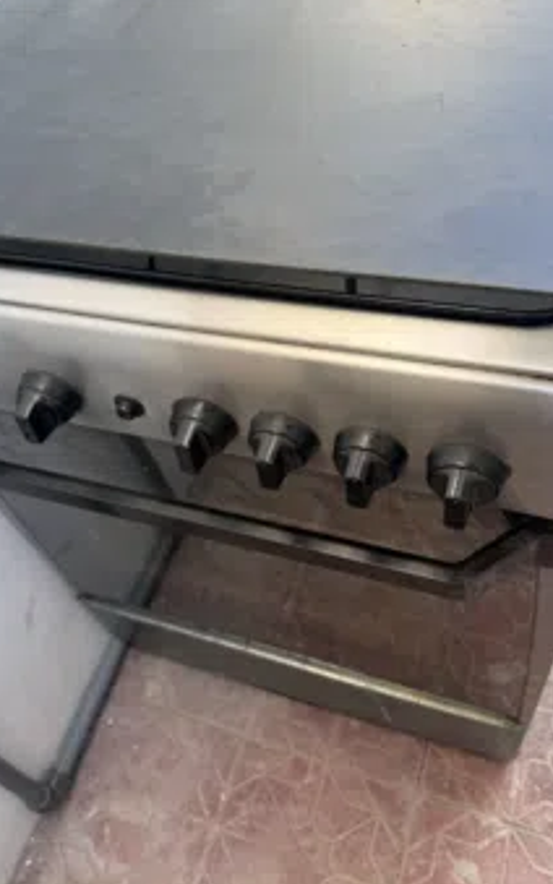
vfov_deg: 62.8
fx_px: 723
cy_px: 415
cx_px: 261
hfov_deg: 41.8
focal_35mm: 30
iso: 80
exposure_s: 1/121
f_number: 1.78
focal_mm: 6.76
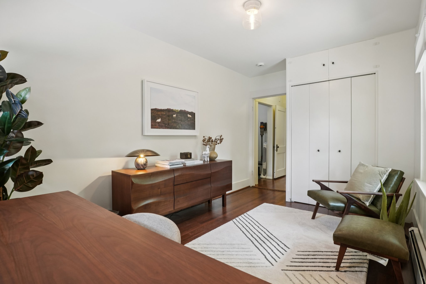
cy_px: 142
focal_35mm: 16
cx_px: 213
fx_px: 195
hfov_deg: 95.0
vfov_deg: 72.0
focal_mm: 11
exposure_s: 1/15
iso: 500
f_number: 8
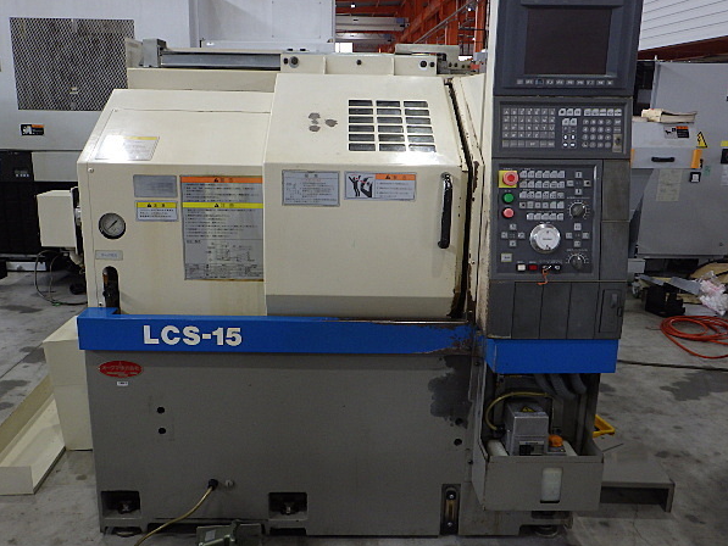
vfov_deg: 46.8
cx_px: 349
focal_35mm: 30
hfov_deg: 59.9
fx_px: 631
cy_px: 258
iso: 250
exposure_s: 1/45
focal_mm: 5
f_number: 3.5
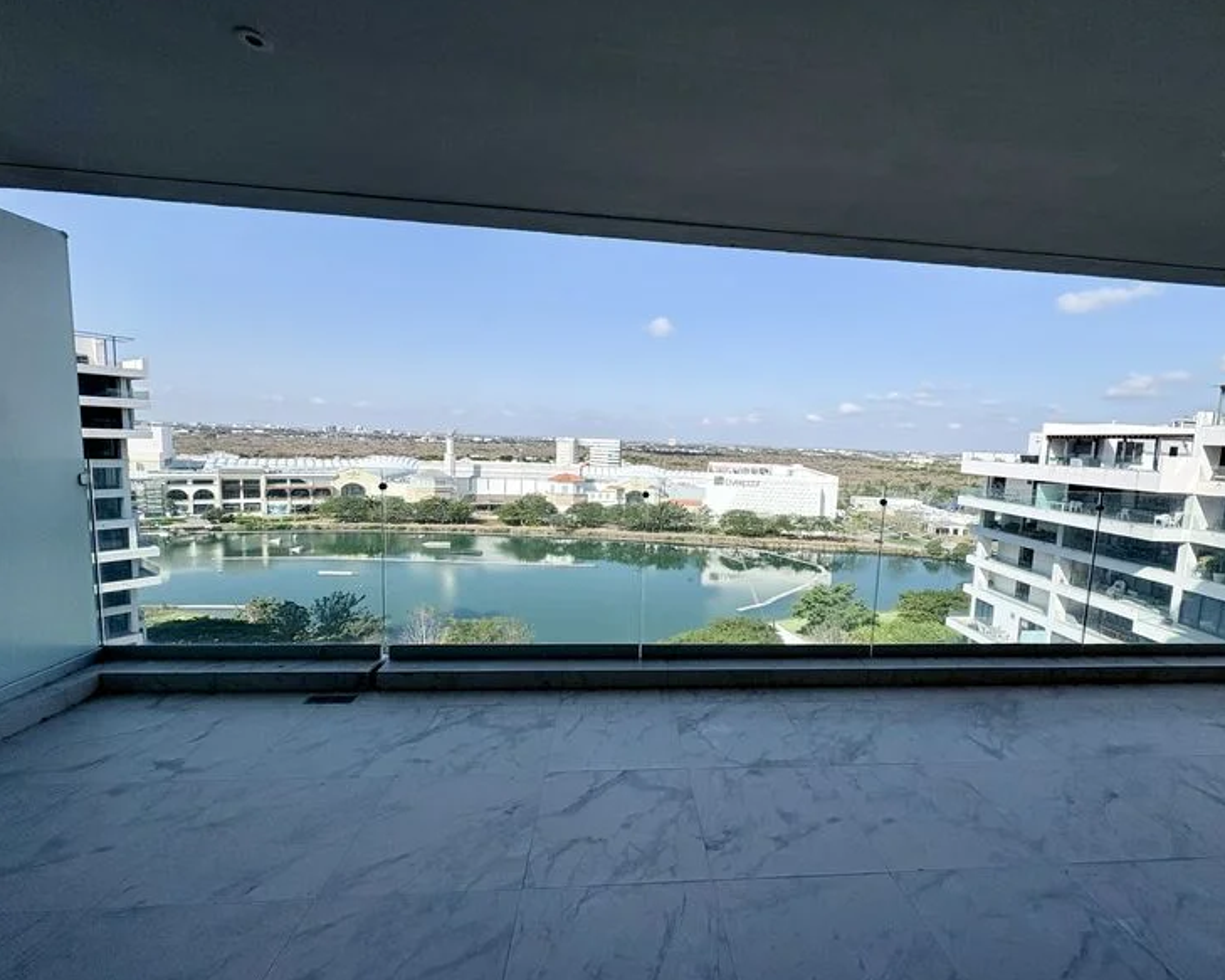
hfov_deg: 96.5
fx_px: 544
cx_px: 669
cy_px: 496
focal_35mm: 15
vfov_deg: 84.0
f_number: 2.2
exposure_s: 1/2985
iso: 50
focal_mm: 2.22
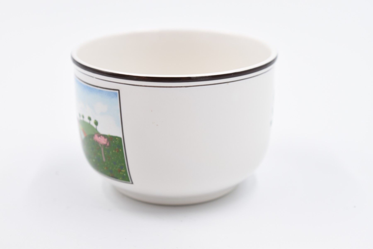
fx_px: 777
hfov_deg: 27.0
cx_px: 186
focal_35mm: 75
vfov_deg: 18.2
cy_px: 124
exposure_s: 1/160
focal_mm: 50
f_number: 5.6
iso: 320
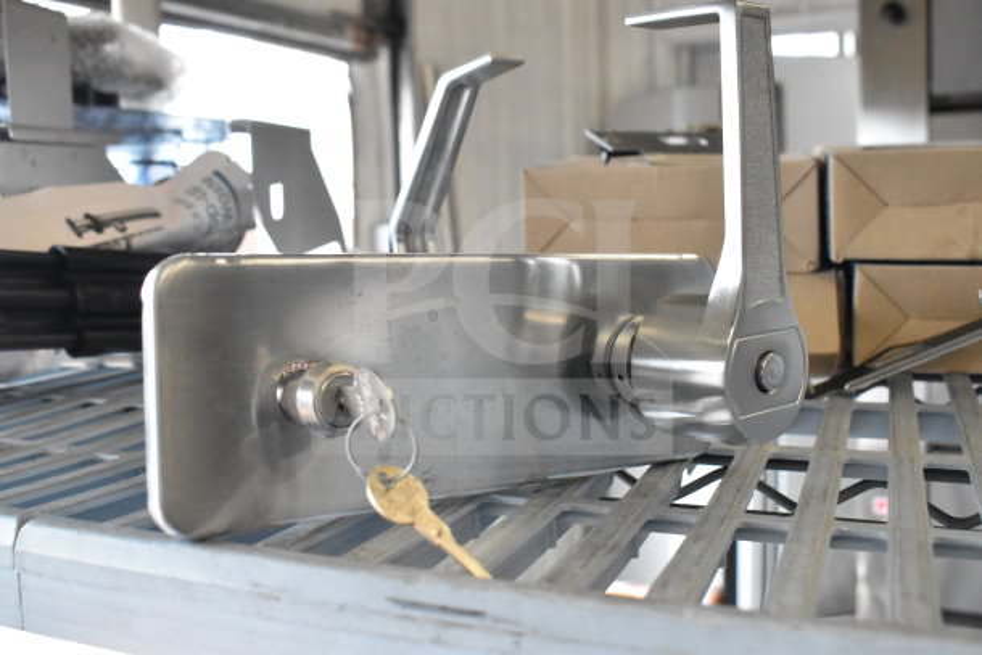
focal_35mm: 36
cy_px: 328
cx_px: 491
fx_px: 982
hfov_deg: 53.1
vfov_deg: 36.9
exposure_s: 1/800
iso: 6400
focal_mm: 24
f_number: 6.3
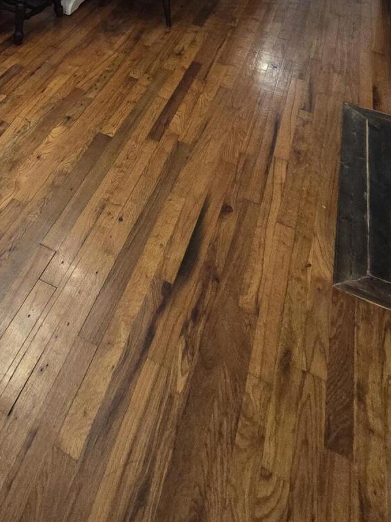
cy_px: -148
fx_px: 512
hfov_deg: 39.1
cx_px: 46
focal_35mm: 34
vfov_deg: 36.5
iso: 640
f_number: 2.2
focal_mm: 2.2
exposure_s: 1/60
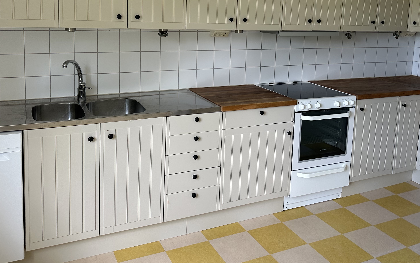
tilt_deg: -8.7
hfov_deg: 55.3
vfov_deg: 35.2
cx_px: 228
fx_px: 401
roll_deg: -2.4
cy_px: 55
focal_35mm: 35
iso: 100
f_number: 1.78
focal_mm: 6.86
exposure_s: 1/172
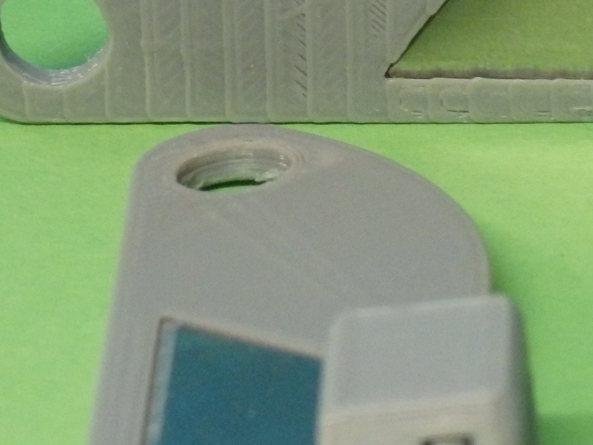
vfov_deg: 4.4
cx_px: 602
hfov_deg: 5.8
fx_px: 5842
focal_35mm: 341
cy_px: 327
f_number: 5.3
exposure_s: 1/20
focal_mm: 22.9
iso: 800
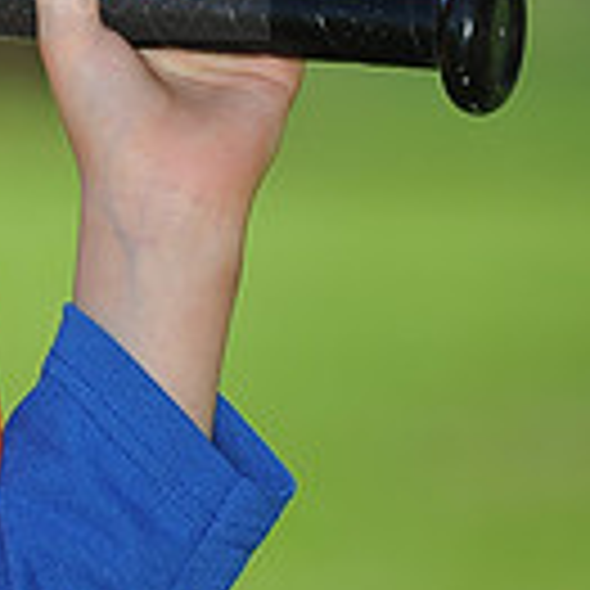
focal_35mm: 751
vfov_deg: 2.3
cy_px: -95
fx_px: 14482
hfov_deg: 2.3
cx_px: -604
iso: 200
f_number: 4.5
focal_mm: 200
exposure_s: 1/1000
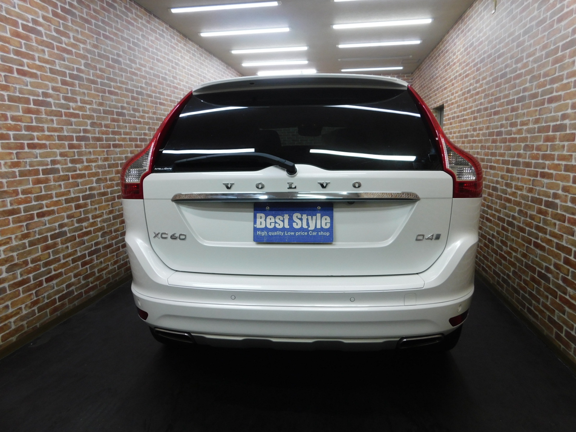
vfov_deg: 58.9
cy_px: 216
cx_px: 288
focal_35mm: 23
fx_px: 383
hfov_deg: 73.9
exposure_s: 1/30
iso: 125
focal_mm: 4
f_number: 3
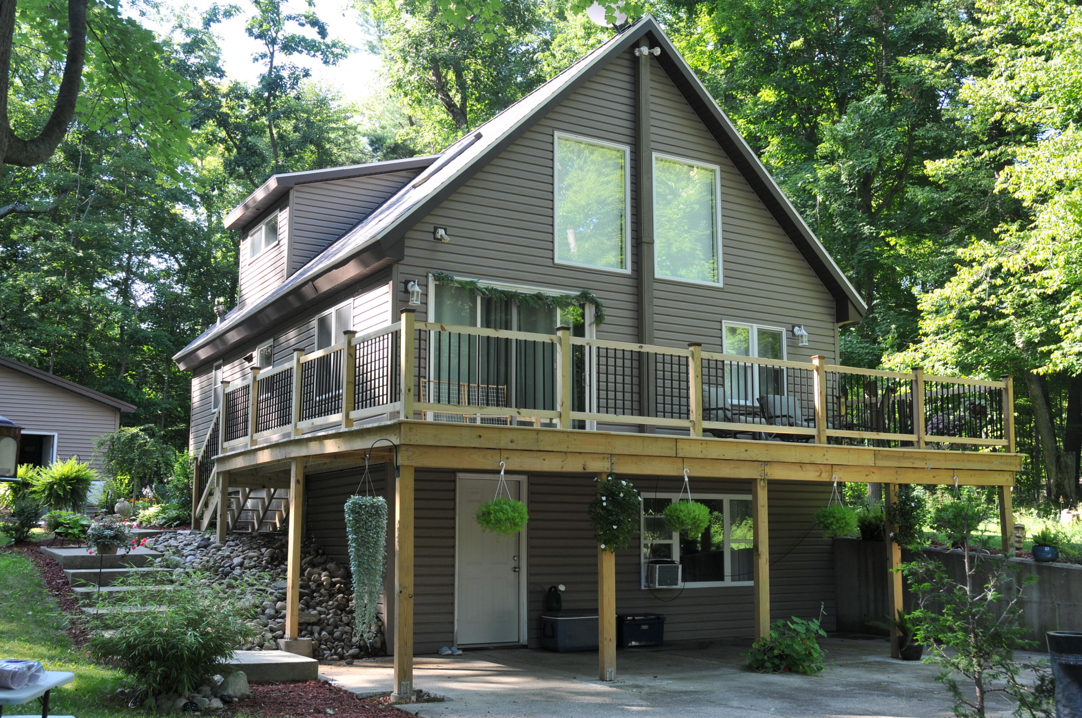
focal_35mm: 38
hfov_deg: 51.3
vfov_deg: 35.4
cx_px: 541
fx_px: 1126
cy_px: 359
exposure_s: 1/80
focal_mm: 25
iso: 200
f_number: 4.5
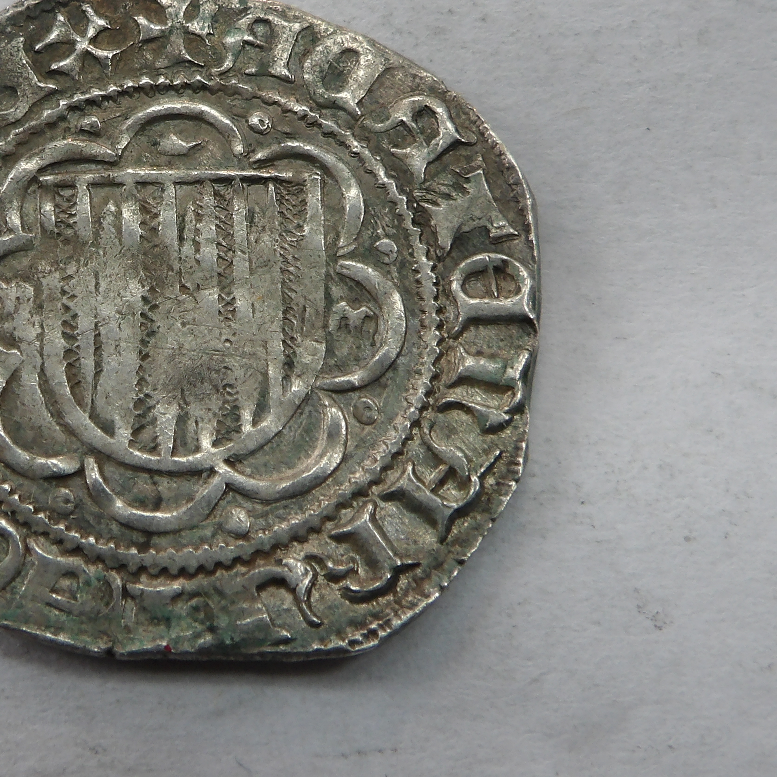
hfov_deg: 21.7
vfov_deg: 21.9
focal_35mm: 79
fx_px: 2006
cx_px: 191
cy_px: 305
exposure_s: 1/44
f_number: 4.5
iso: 100
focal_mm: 6.2
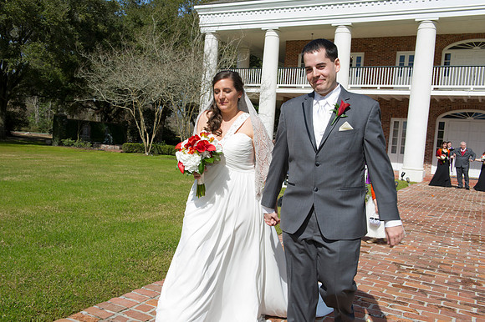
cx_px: 242
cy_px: 161
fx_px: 458
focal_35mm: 34
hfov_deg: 55.8
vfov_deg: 38.8
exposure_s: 1/250
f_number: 11
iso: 100
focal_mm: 34
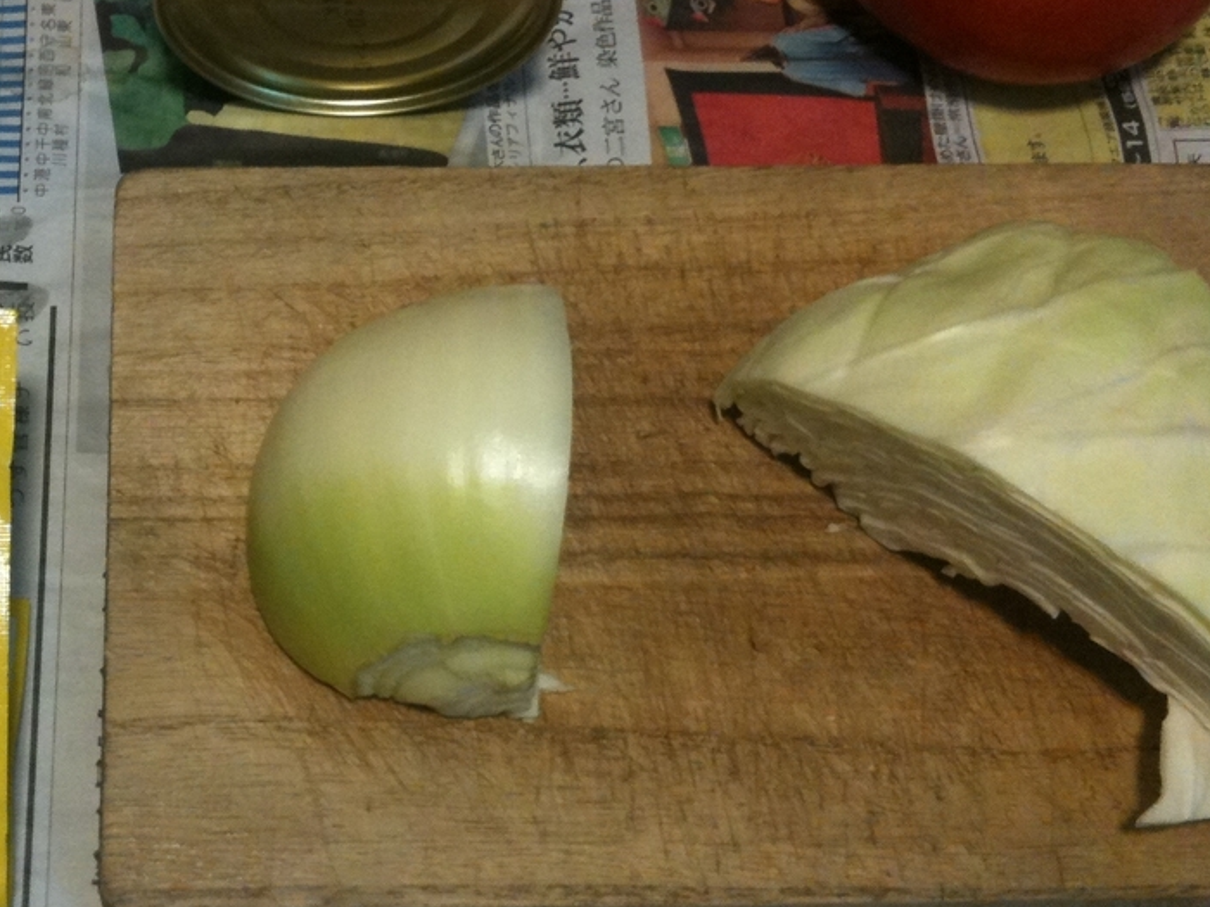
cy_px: 385
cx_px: 302
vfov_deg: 24.4
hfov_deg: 31.6
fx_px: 2097
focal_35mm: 60
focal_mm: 3.85
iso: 160
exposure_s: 1/15
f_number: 2.8
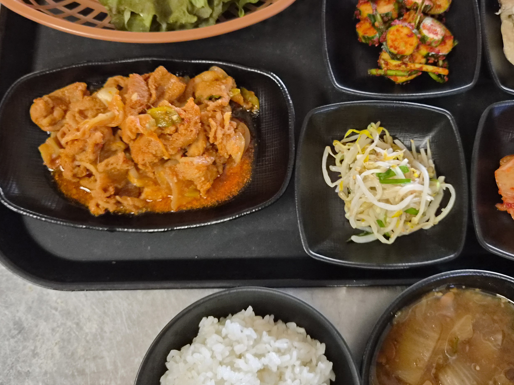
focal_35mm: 37
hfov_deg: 49.9
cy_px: 148
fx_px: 549
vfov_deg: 38.5
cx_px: 299
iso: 800
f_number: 1.8
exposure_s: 1/120
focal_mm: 5.4
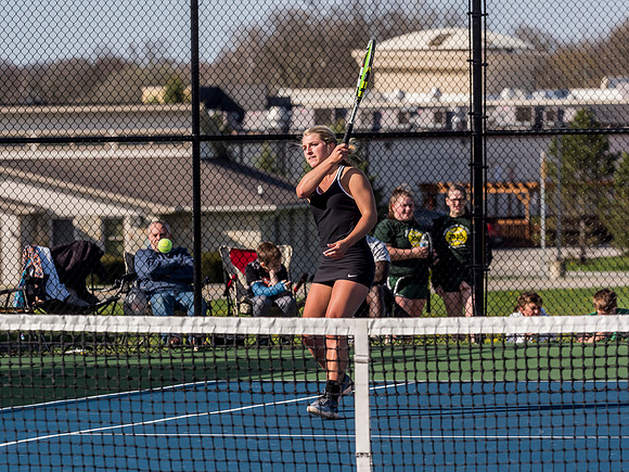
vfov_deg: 5.2
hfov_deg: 7.0
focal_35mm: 284
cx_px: 314
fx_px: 5161
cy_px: 236
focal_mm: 142
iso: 400
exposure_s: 1/1600
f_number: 5
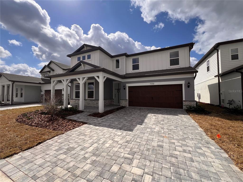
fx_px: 91
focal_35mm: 13
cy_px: 91
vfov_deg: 89.9
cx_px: 122
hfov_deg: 106.2
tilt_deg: +4.2
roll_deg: +0.8
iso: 32
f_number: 1.8
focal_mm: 1.57
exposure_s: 1/1754
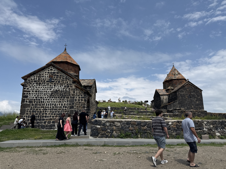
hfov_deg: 71.6
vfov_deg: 56.8
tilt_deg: +15.8
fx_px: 157
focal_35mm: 24
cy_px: 84
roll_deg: +1.1
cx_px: 113
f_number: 1.78
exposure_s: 1/8130
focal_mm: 6.76
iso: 80
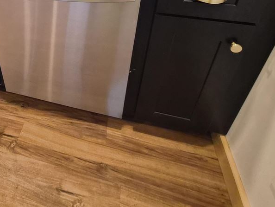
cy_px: -8
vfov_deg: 41.9
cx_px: 60
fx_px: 223
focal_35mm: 28
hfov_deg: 59.1
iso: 500
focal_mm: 1.7
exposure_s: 1/60
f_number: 2.2
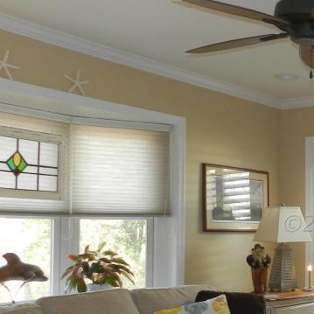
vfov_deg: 29.2
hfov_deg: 26.4
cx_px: 372
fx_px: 595
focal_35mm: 58
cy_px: 223
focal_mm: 4
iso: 200
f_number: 3.4
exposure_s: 1/30
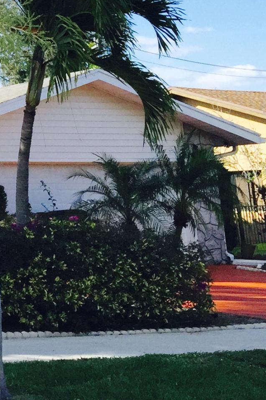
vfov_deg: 20.6
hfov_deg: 12.3
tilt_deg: +11.5
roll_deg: -0.5
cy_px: -16
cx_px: -304
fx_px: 1052
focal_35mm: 95
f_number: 2.2
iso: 32
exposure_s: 1/1276
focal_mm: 4.15
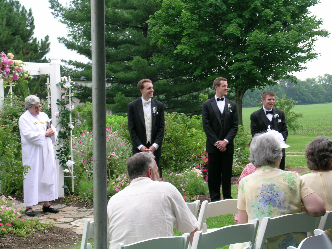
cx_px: 166
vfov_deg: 9.5
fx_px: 1496
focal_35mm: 156
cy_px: 124
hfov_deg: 12.7
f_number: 6.3
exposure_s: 1/117
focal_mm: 15.6
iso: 50
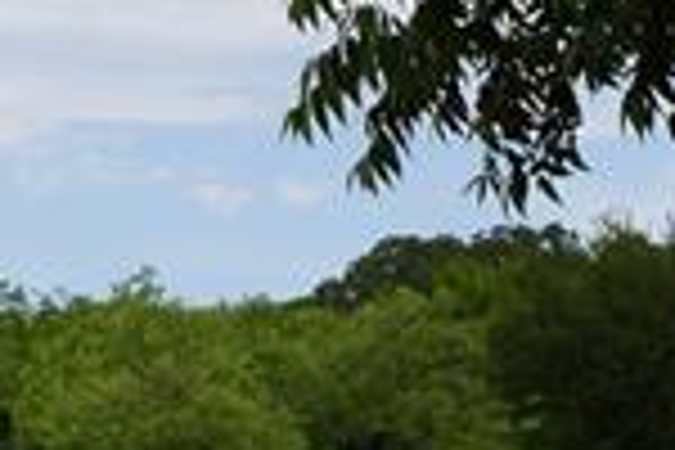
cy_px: 279
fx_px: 4218
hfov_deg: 9.1
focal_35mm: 225
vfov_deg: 6.1
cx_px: 288
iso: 100
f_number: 16
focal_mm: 22
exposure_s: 1/125
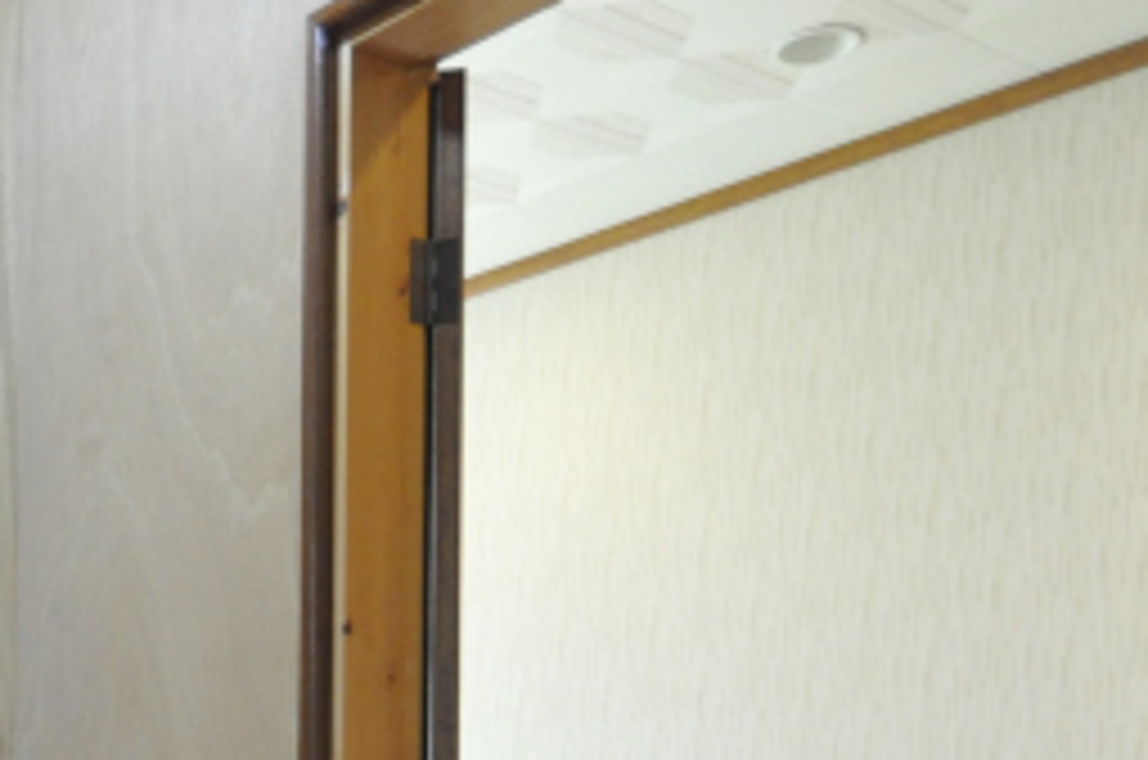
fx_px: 1687
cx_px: 5
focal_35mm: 53
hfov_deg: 34.3
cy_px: 863
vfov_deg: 23.6
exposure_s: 1/50
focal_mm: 10
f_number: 3.5
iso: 800
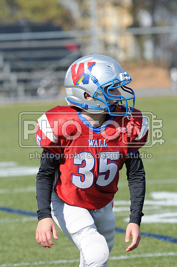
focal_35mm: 450
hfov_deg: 3.0
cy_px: 134
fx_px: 3328
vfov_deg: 4.6
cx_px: 88
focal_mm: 300
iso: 200
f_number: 7.1
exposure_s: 1/500
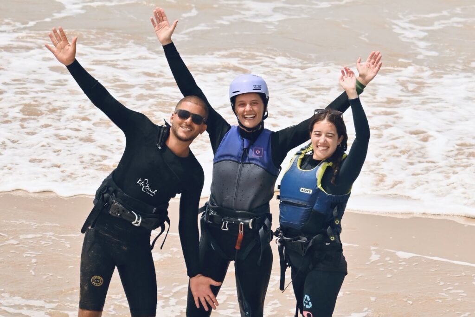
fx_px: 5146
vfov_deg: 3.5
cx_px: 238
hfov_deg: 5.3
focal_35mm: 390
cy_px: 158
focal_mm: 260
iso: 400
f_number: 5.6
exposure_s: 1/4000
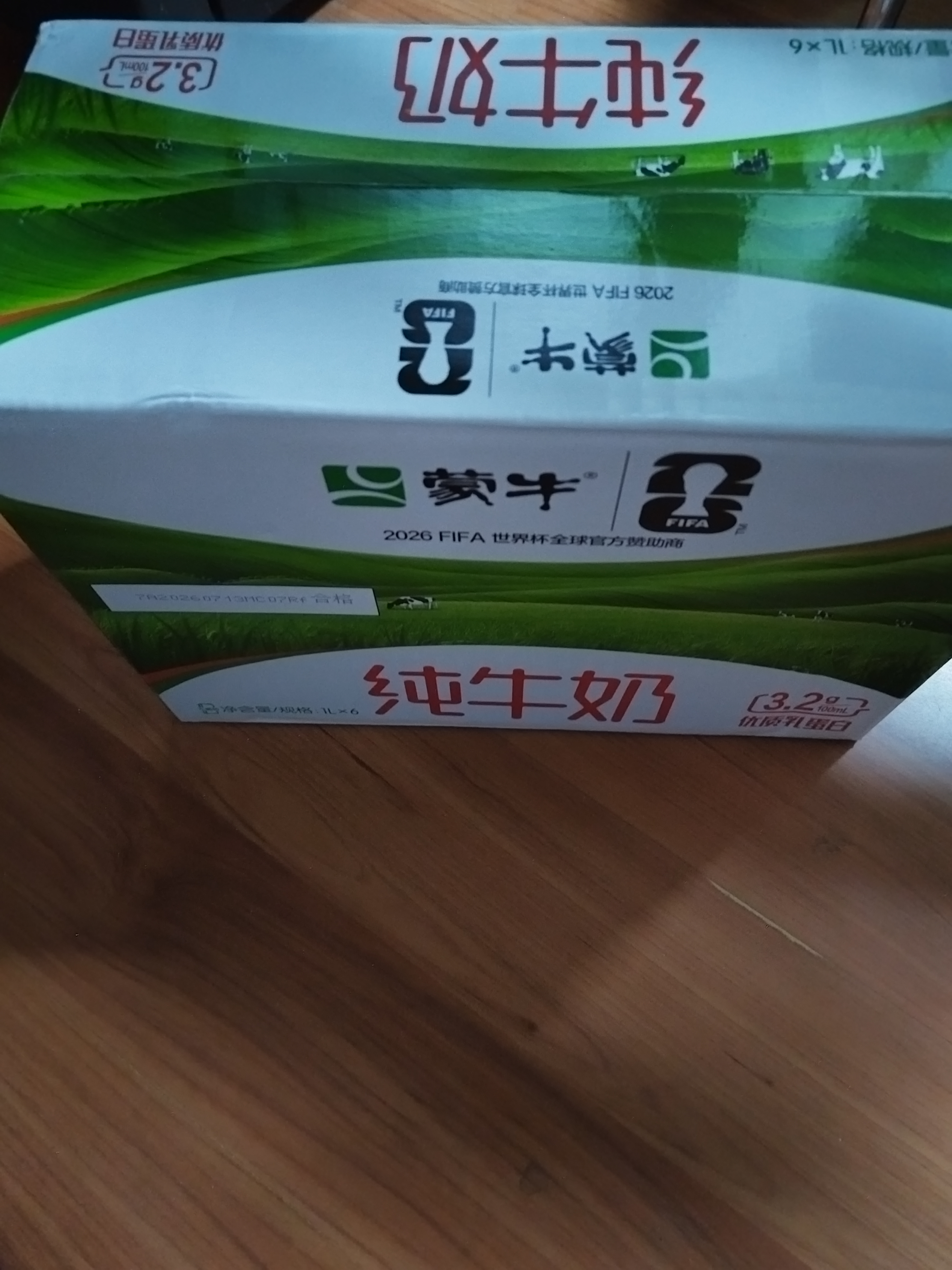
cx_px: 476
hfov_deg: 58.9
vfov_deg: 73.9
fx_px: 843
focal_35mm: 23
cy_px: 635
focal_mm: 5.52
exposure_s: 1/14.3
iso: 9916
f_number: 1.9
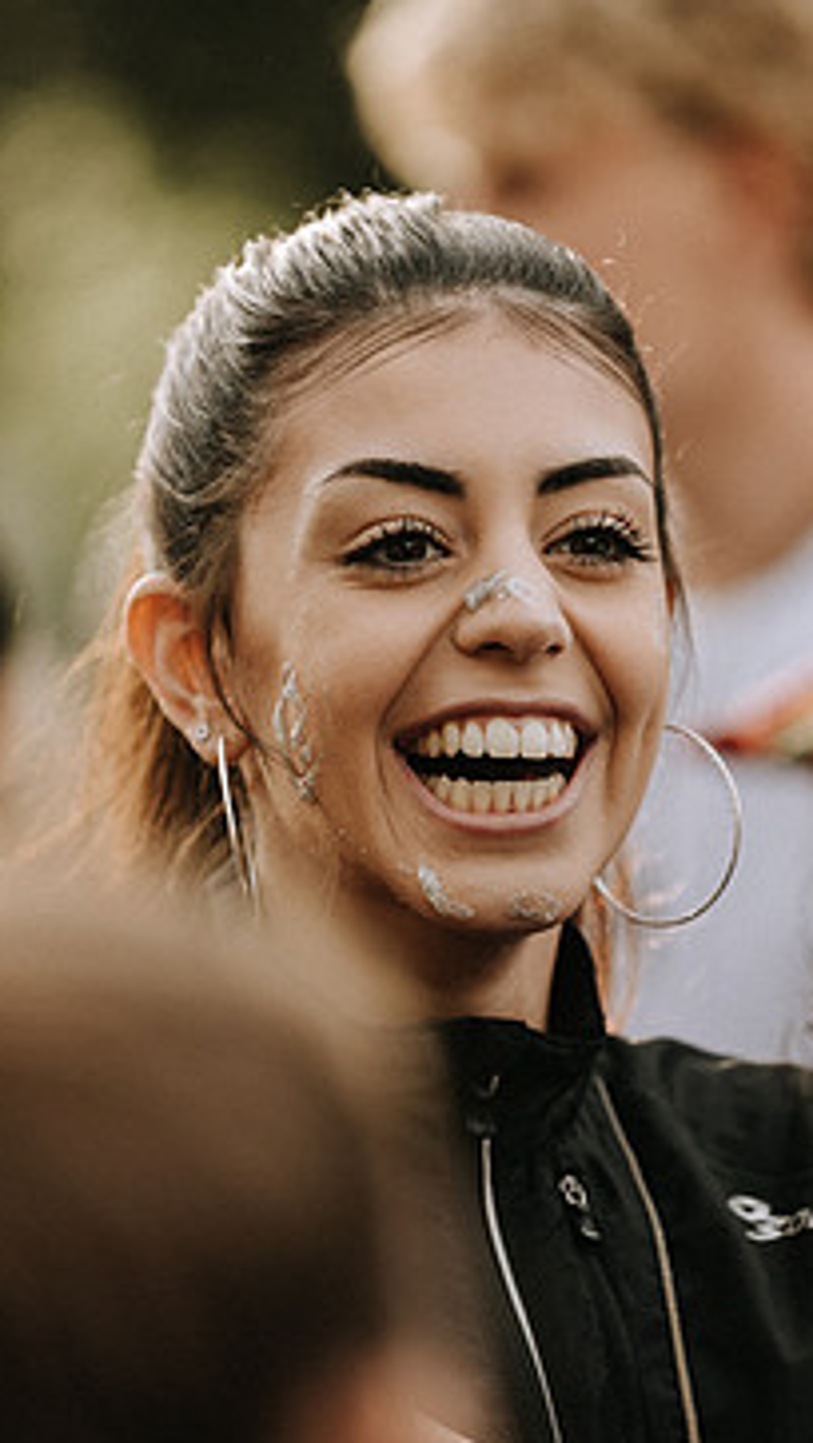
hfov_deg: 3.8
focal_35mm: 319
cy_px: 763
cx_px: 522
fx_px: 12208
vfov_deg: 6.8
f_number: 2.8
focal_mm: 190
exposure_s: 1/400
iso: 140
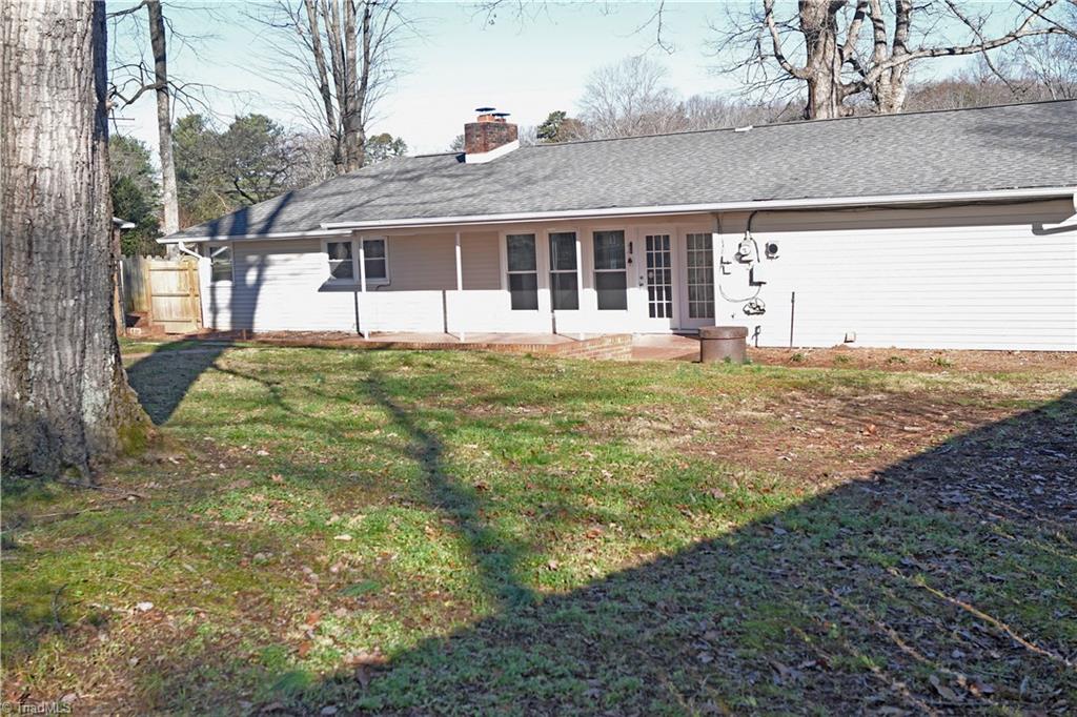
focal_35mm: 42
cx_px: 538
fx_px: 1256
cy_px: 358
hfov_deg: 46.4
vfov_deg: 31.9
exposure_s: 1/200
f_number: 4.5
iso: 100
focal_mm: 28
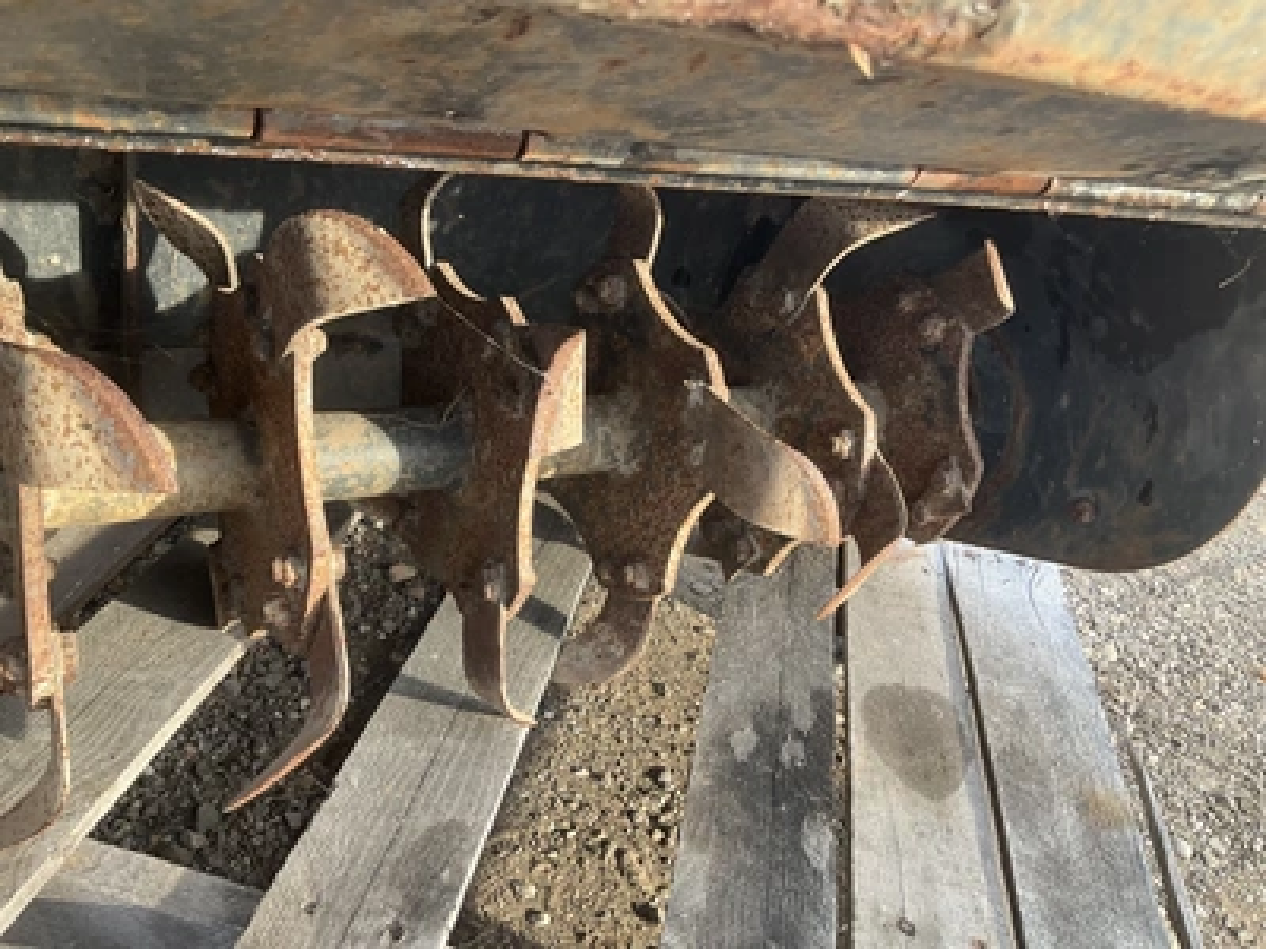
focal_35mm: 29
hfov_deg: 61.7
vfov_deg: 48.2
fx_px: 1061
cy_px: 474
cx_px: 633
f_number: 1.8
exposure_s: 1/122
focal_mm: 3
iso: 20
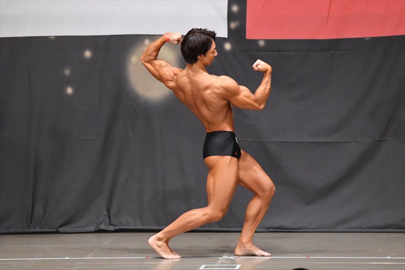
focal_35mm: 270
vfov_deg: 5.1
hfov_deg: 7.6
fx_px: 3036
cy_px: 135
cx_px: 202
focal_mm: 180
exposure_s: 1/400
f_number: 5.6
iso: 8000
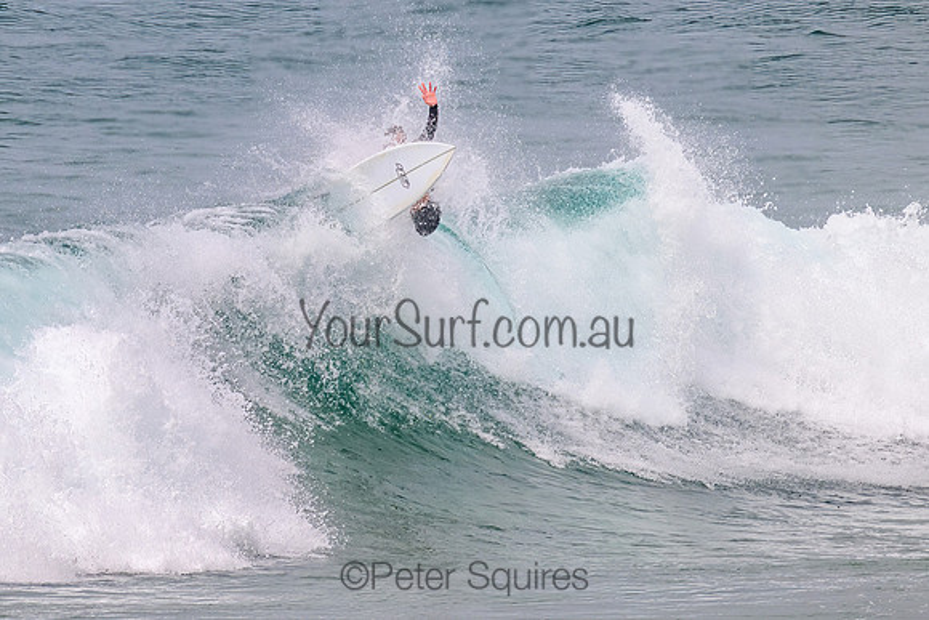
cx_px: 328
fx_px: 28268
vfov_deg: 1.3
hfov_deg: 1.9
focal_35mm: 1095
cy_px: 284
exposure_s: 1/2000
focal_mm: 800
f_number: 11
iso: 500
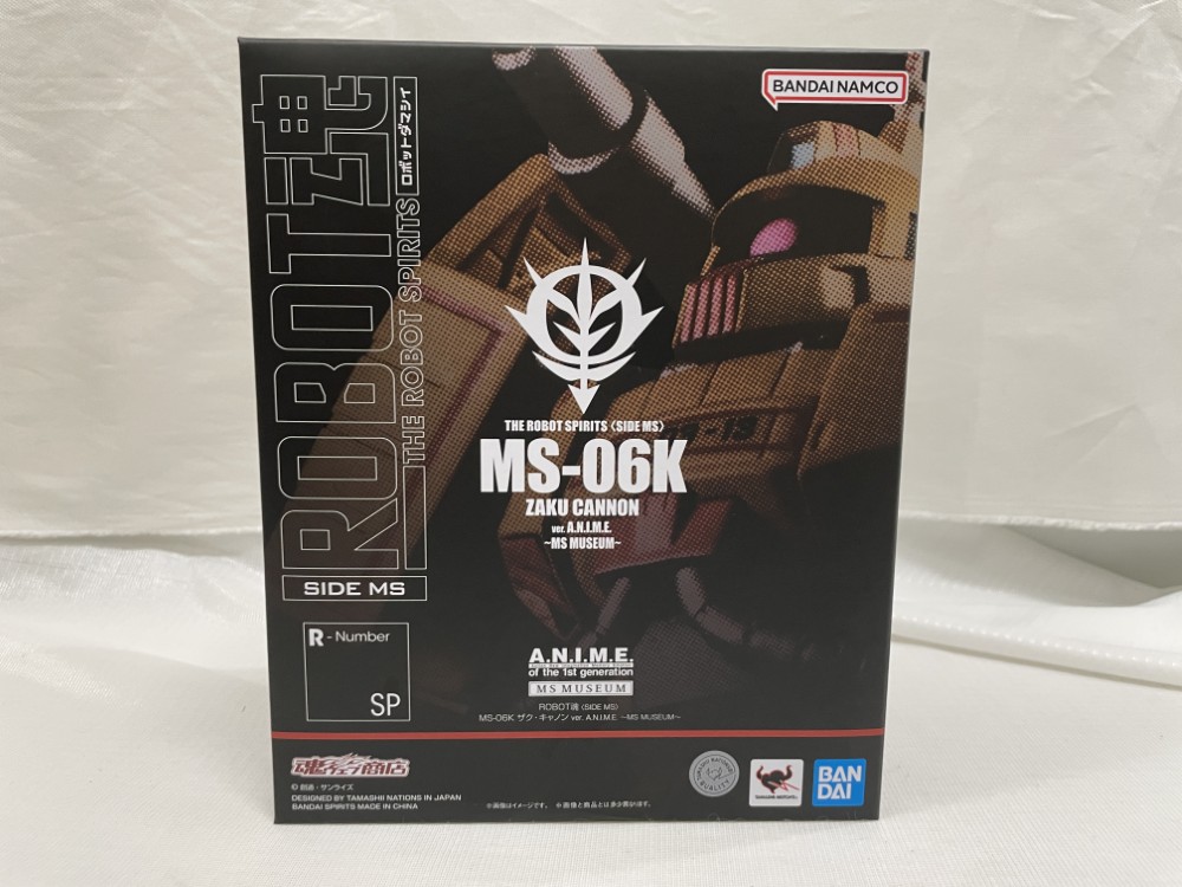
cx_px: 591
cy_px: 444
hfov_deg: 67.3
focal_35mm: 26
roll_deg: -0.8
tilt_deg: -9.8
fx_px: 888
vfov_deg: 53.1
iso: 100
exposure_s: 1/50
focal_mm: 4.2
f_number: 1.6
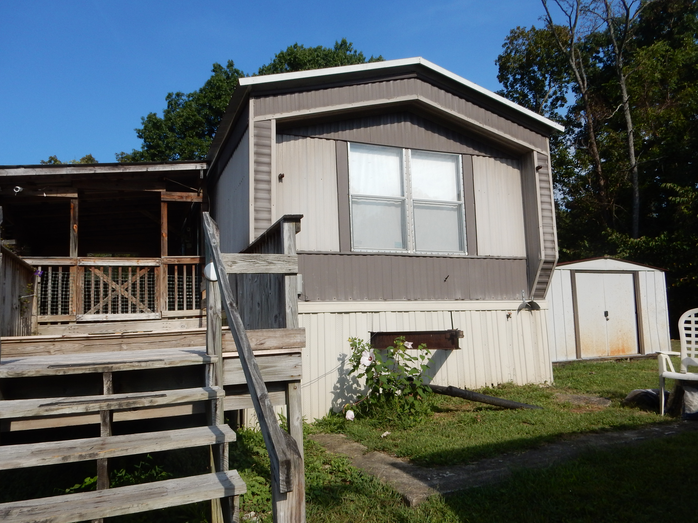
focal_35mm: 26
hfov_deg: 67.3
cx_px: 346
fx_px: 524
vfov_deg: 53.1
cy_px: 267
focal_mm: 4.5
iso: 125
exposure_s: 1/2000
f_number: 3.7
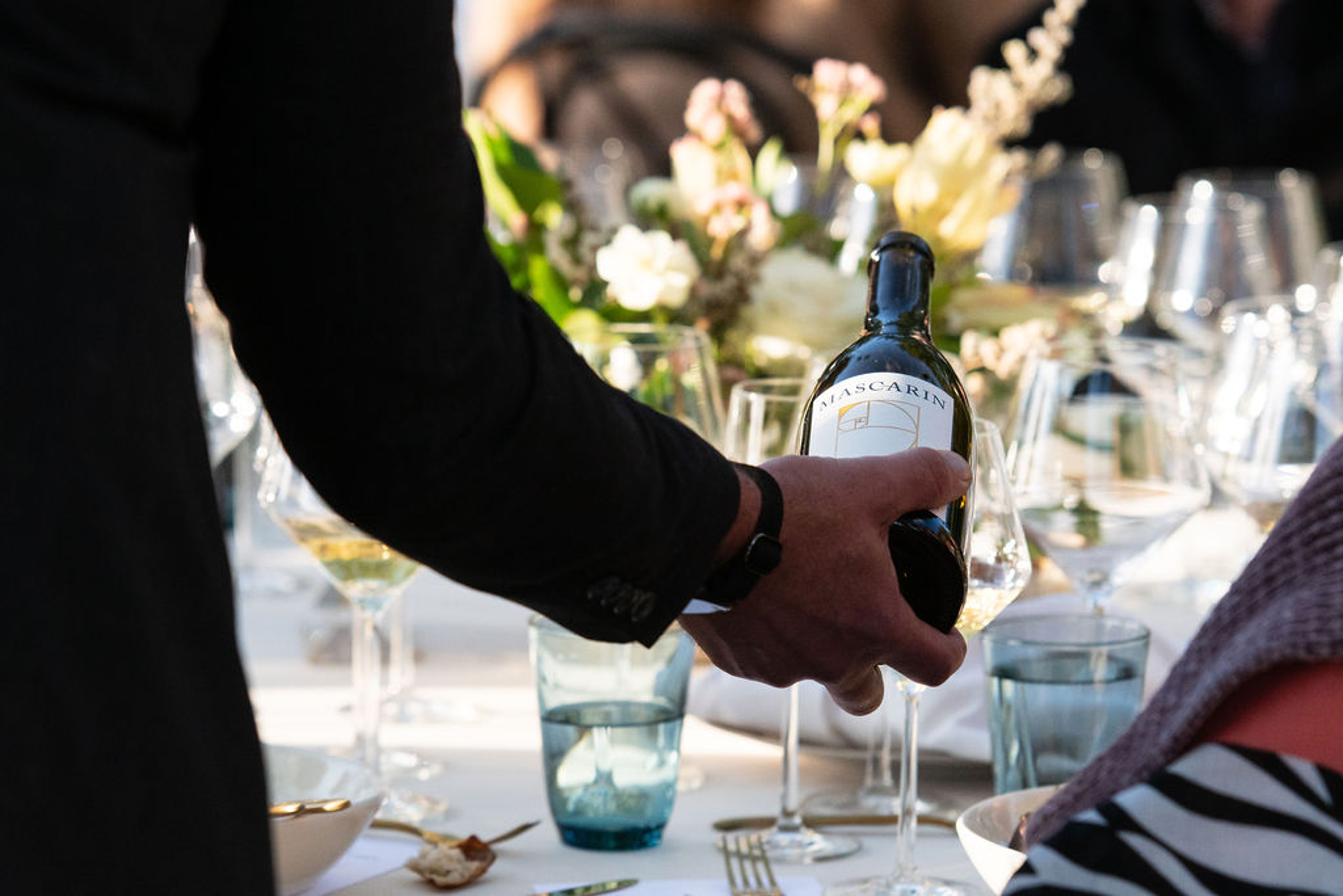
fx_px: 7835
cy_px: 448
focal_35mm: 210
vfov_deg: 6.5
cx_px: 672
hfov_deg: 9.8
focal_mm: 140
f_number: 4
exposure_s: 1/5000
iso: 640
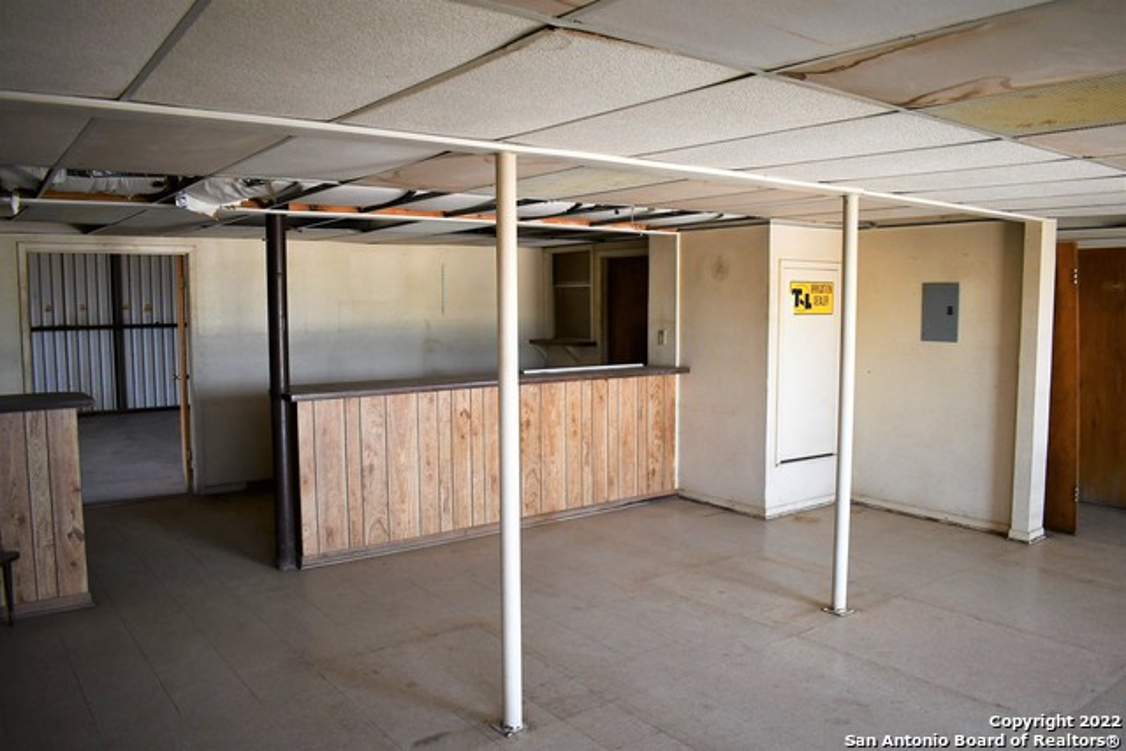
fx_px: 845
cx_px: 563
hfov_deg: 67.4
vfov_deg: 48.0
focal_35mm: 27
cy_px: 376
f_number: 3.5
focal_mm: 18
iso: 800
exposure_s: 1/125
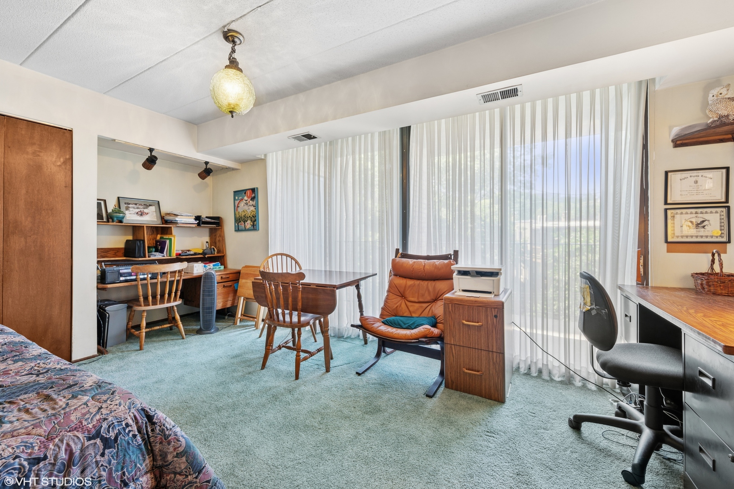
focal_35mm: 14
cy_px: 244
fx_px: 285
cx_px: 367
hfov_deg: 104.3
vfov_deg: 81.1
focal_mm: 14
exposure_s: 1/4
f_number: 9.5
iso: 200
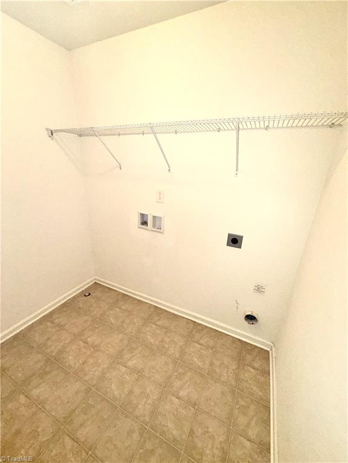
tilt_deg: -18.6
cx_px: 174
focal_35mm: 14
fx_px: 188
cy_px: 232
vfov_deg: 102.1
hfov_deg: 85.7
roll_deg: -2.0
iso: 160
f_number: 2.2
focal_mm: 2.22
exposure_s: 1/60
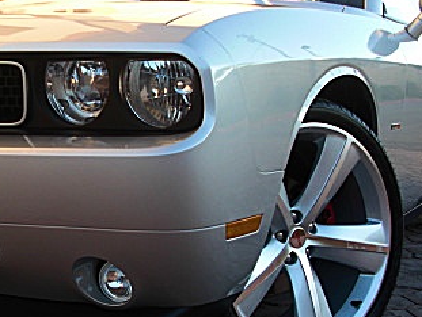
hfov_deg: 25.7
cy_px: 175
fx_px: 903
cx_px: 61
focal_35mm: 74
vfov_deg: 19.9
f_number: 2.8
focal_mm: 6.3
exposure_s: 1/100
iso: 50
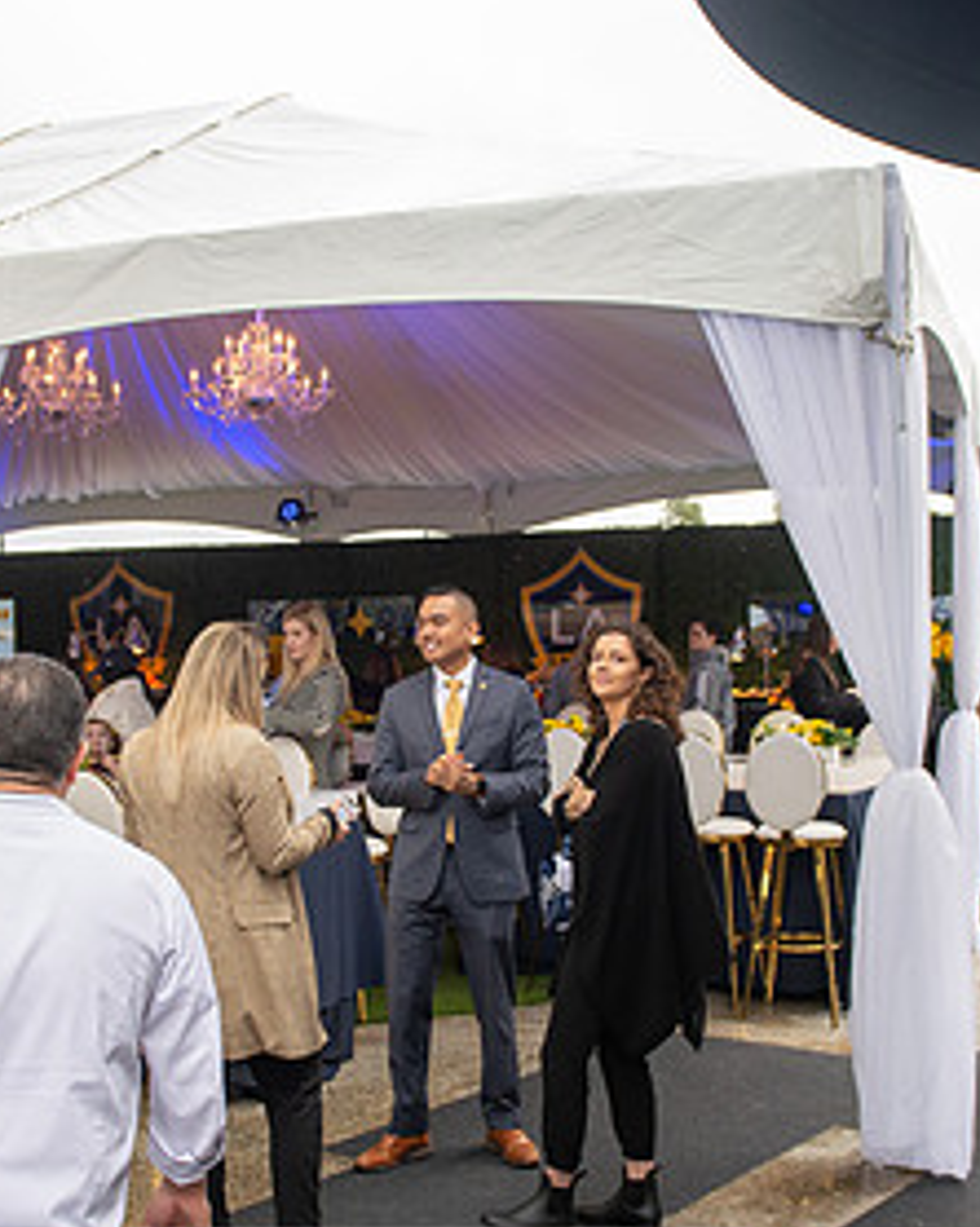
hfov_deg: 32.0
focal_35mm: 47
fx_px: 1706
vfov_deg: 39.6
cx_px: 437
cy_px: 629
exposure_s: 1/500
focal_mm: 24
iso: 500
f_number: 3.5
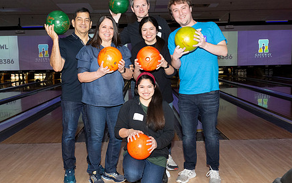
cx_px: 141
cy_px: 93
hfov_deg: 46.2
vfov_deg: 29.9
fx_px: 342
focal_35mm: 43
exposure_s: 1/100
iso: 2000
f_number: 5.6
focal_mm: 32
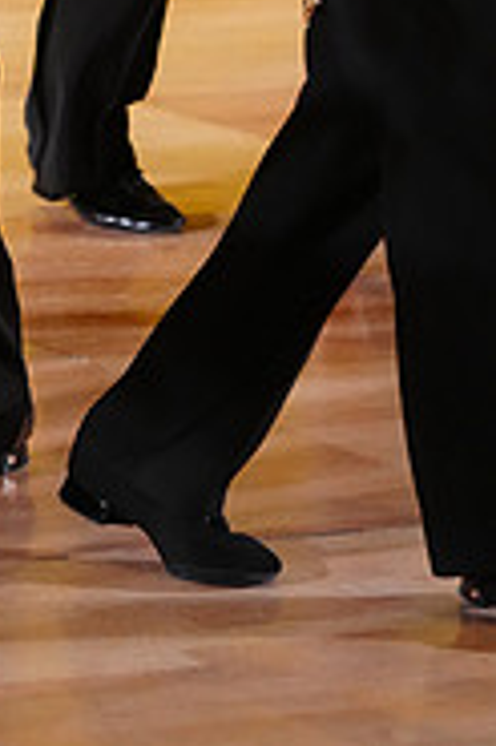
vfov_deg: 6.6
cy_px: -411
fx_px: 6377
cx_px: -280
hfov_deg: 4.4
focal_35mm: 308
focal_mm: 98
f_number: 4
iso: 3200
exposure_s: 1/400
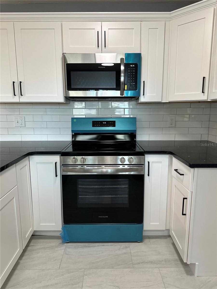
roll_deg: -0.7
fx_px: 201
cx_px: 108
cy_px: 144
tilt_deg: -10.7
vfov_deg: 71.6
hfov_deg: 56.8
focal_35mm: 24
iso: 200
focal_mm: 6.86
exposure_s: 1/120
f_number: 1.78
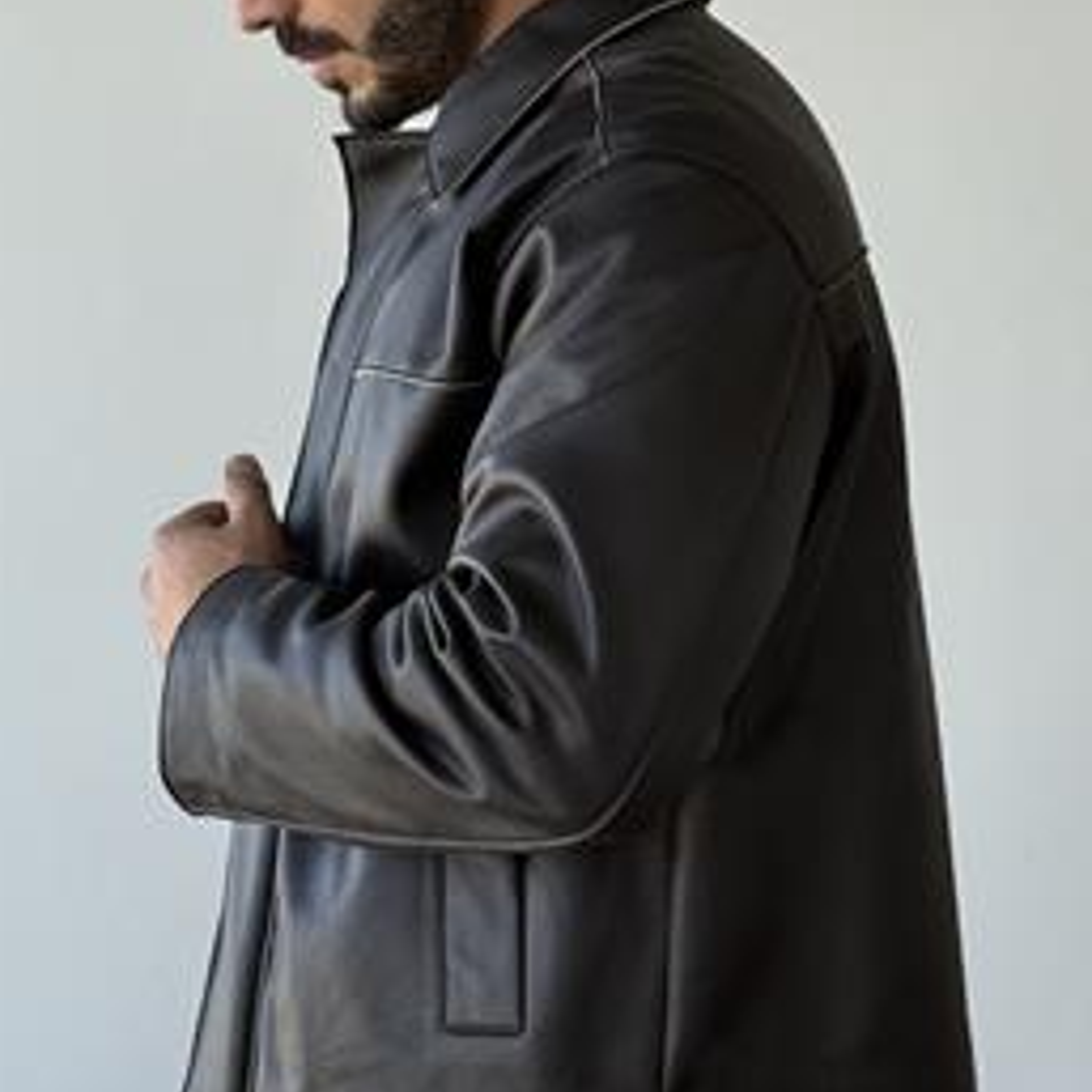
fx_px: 3141
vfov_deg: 19.7
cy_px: 431
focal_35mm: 88
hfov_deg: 19.7
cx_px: 548
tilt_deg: +2.0
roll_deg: +0.3
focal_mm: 6.76
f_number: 1.78
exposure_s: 1/282
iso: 80
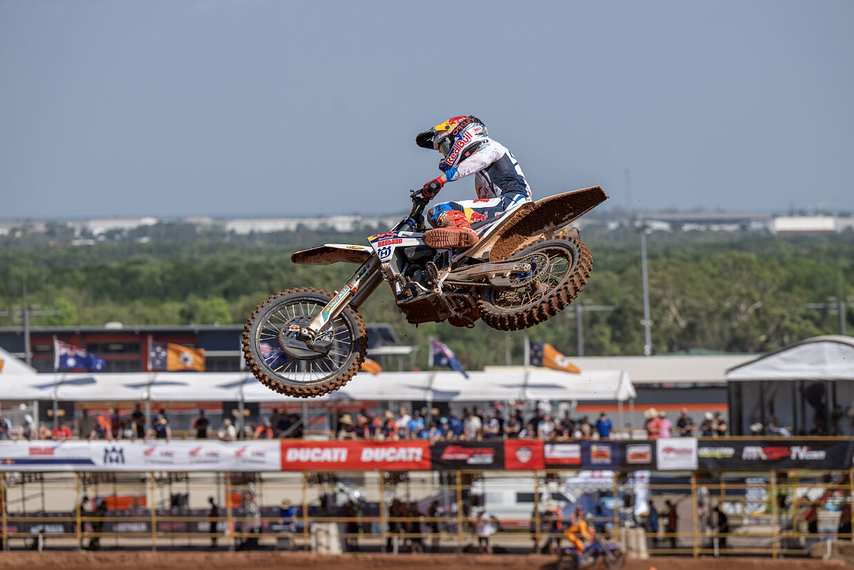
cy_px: 285
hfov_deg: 12.4
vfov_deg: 8.3
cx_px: 427
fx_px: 3915
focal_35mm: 165
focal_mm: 165
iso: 200
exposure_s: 1/2500
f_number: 5
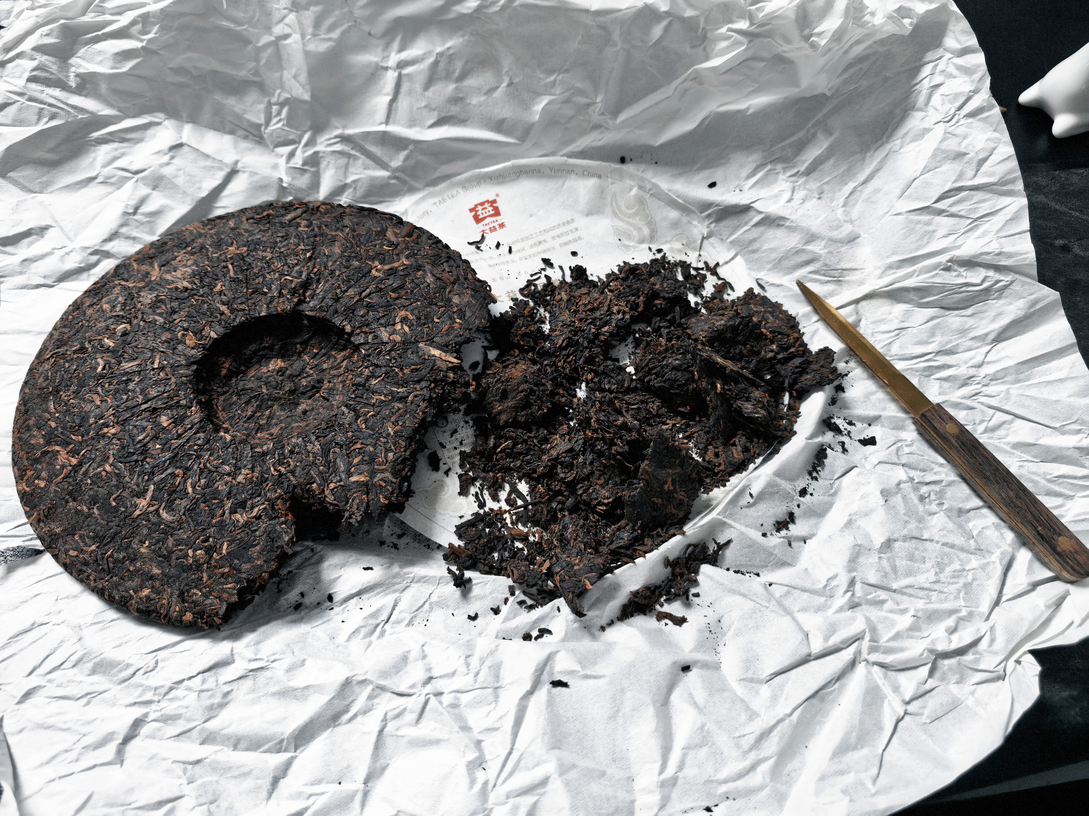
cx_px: 544
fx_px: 755
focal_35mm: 24
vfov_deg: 56.8
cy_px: 408
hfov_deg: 71.6
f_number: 2
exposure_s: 1/100
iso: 160
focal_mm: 6.98
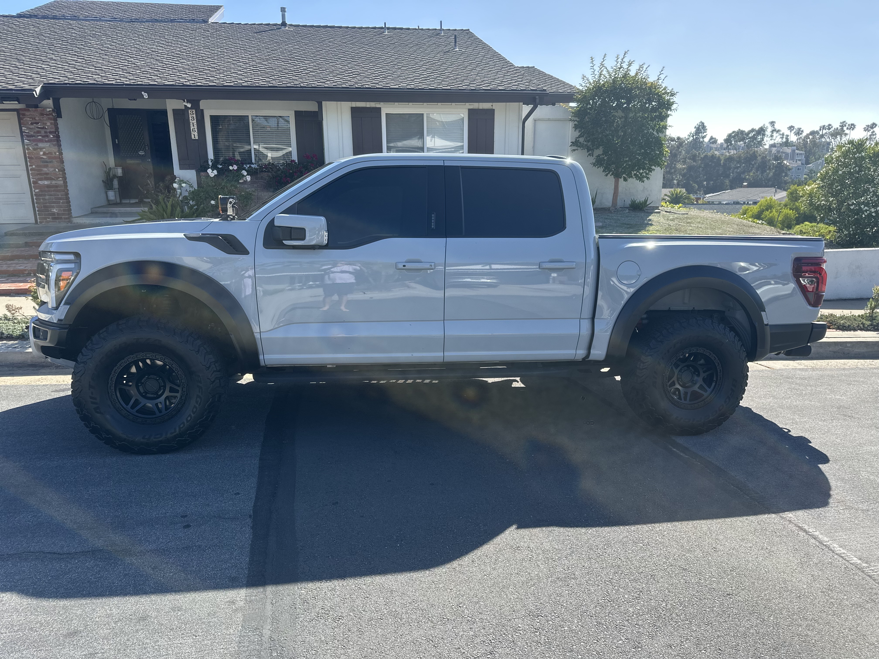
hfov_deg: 71.6
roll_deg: -0.2
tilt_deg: -14.6
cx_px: 440
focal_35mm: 24
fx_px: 609
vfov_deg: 56.8
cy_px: 330
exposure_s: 1/1517
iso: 80
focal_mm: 6.86
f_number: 1.78
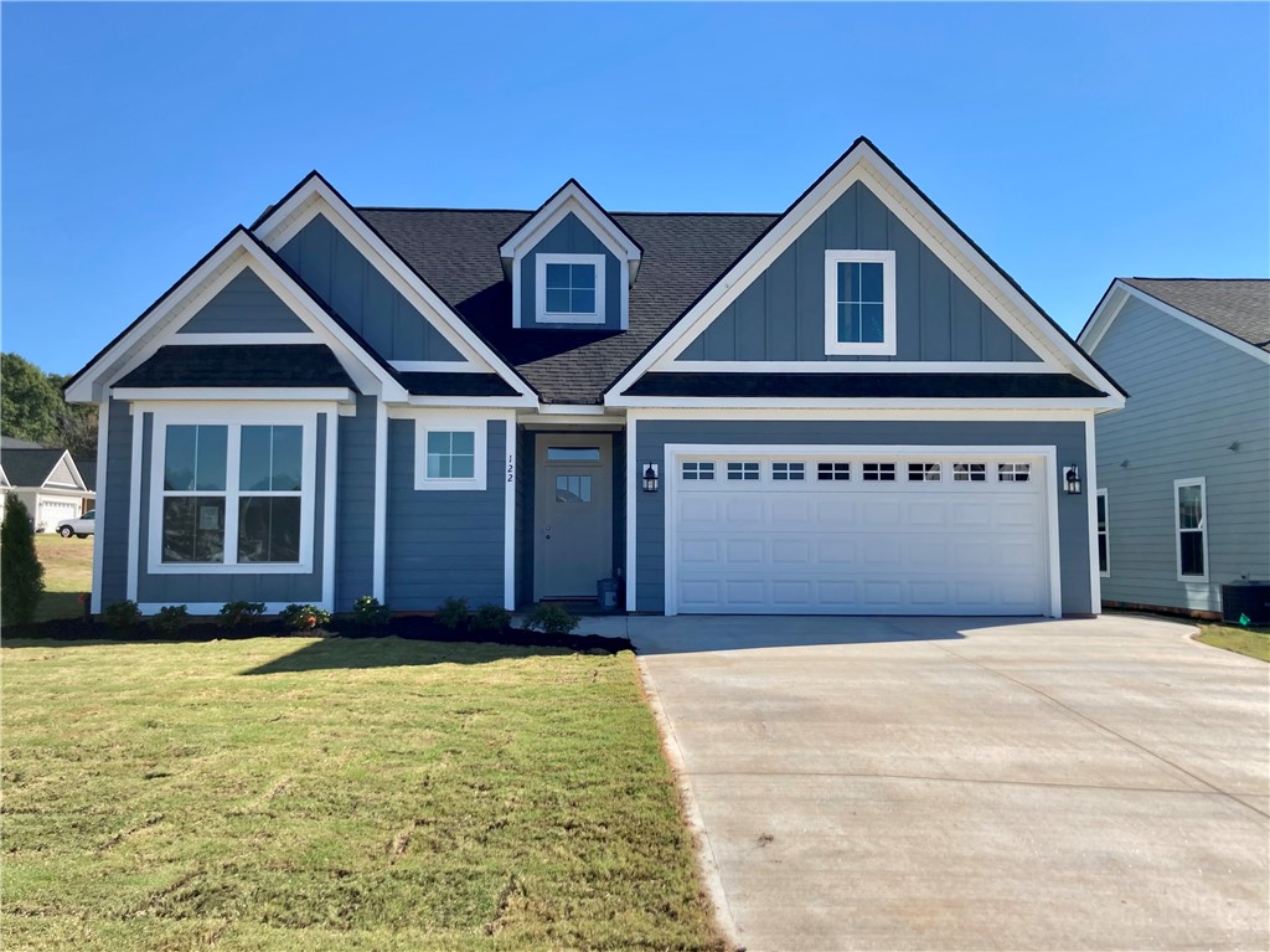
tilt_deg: +4.5
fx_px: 1027
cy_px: 476
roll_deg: +0.6
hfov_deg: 63.5
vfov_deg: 49.7
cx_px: 635
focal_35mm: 28
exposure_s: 1/2088
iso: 20
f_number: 1.8
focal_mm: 3.99
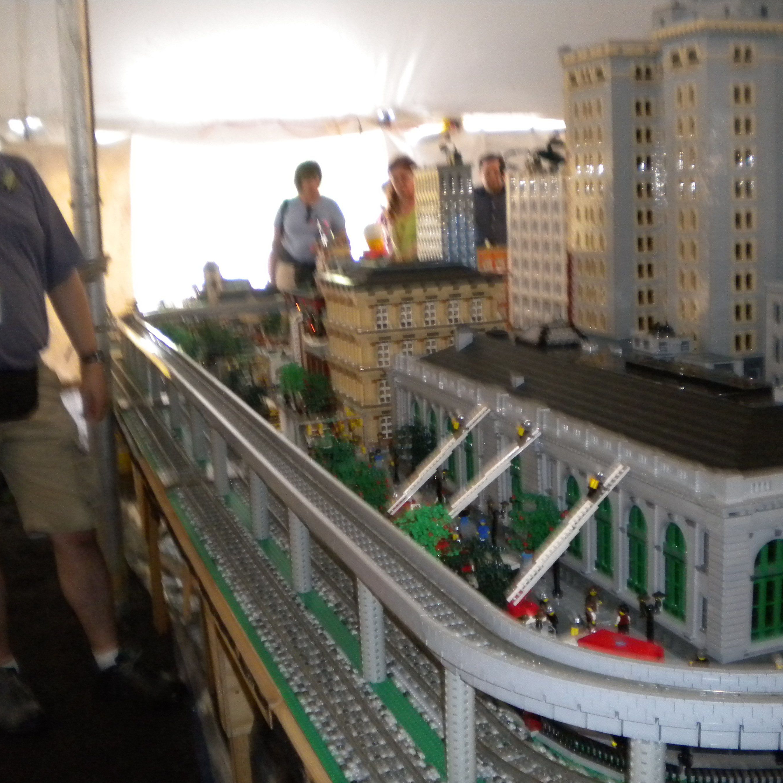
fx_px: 1075
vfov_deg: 40.0
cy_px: 396
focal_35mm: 42
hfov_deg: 40.0
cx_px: 380
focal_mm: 6.3
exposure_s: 1/30
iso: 400
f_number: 3.1
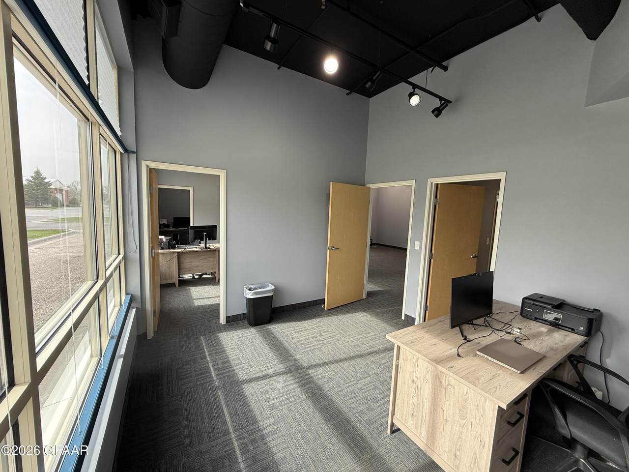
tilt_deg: -5.8
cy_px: 236
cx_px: 314
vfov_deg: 85.7
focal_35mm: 14
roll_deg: -2.3
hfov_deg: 102.1
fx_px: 254
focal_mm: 2.22
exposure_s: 1/99
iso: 100
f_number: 2.2
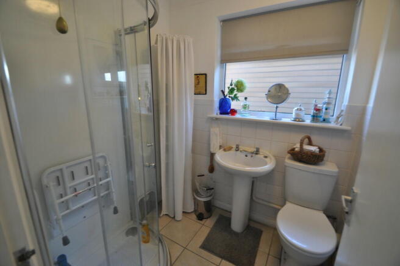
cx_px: 200
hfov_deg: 100.4
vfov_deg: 77.2
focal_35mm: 15
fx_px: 166
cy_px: 133
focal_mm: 10
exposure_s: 1/15
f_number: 4
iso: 400
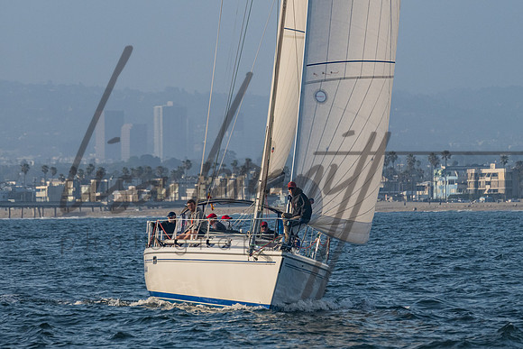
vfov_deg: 3.8
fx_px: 5319
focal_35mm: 366
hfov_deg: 5.6
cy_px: 117
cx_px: 262
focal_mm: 200
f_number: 6.3
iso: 400
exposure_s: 1/1250
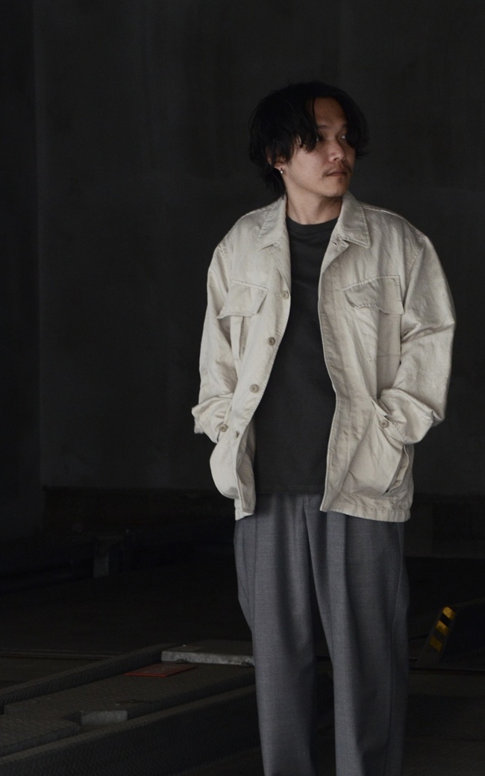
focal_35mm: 155
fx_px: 3278
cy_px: 402
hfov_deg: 8.5
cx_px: 340
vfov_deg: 13.5
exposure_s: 1/125
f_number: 5.6
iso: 1000
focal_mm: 70
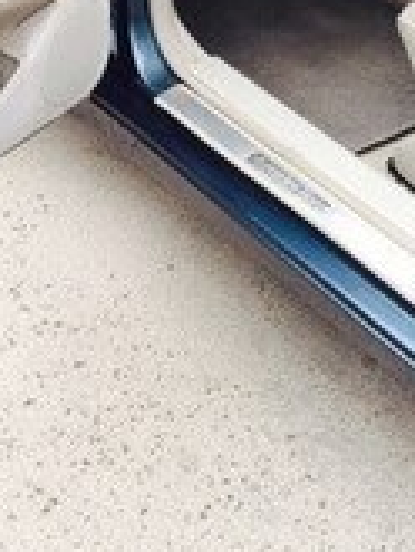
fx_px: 1389
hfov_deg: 17.0
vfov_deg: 20.8
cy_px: -127
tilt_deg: -20.0
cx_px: 234
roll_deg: -0.9
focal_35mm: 87
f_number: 2.2
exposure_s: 1/100
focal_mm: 4.15
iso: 50
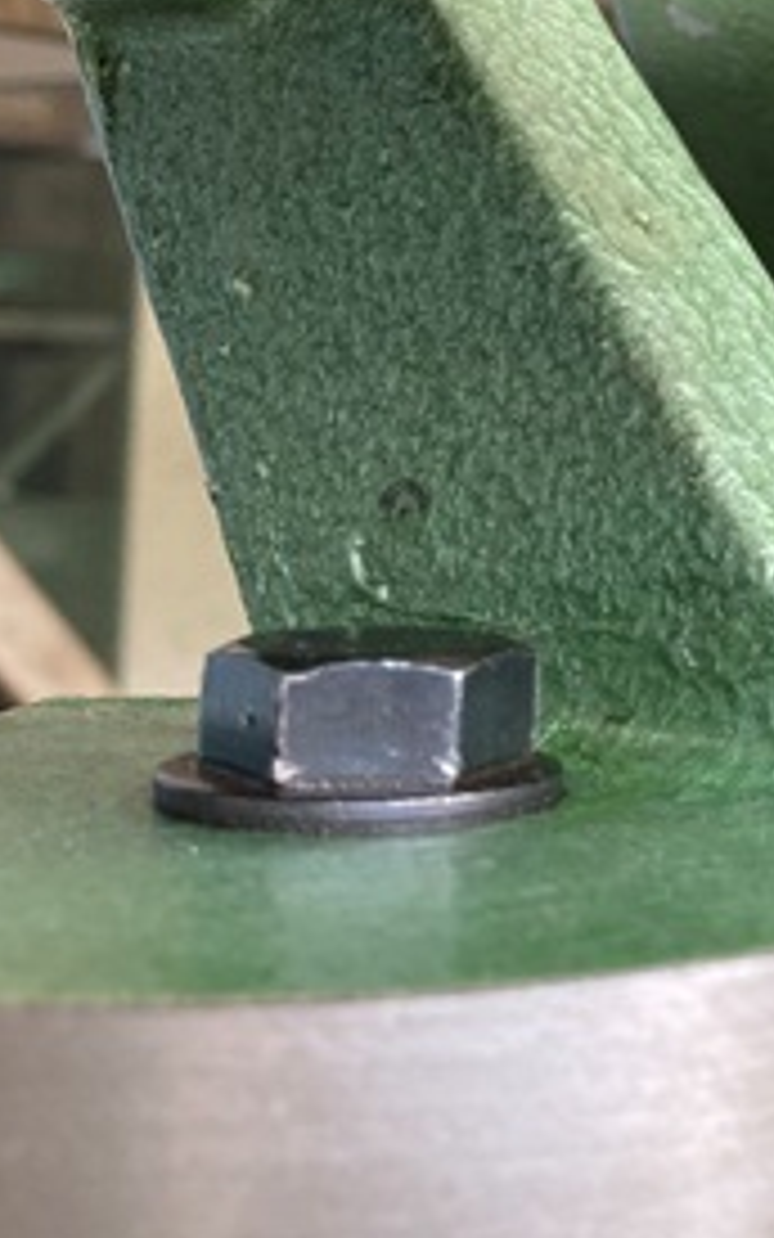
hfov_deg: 17.3
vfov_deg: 29.1
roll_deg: -2.5
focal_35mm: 69
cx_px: 1098
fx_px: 2328
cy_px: 257
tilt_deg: +3.5
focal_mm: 3.99
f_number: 1.8
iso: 80
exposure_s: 1/102
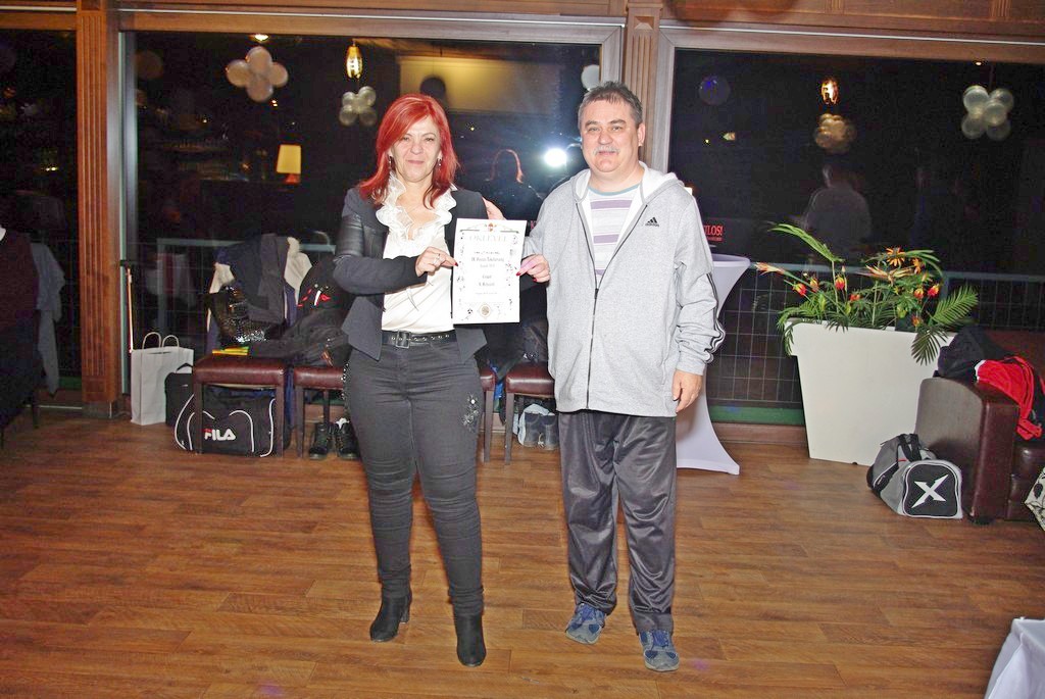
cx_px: 522
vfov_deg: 37.0
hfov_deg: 53.1
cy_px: 350
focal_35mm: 36
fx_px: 1046
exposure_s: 1/45
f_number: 4
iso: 400
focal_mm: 24.38
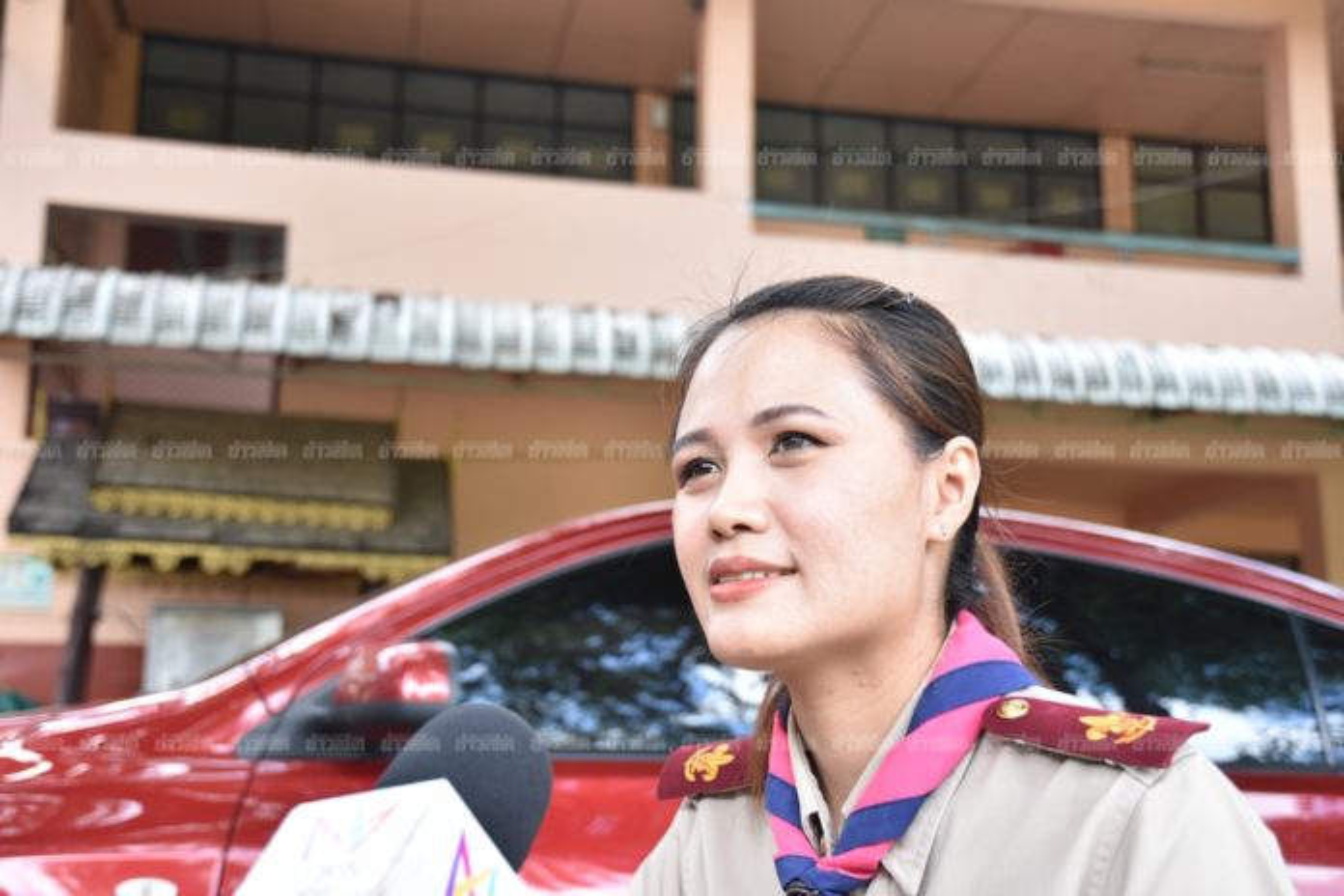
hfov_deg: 47.9
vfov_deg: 33.0
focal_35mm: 40
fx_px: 1512
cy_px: 448
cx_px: 672
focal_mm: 27
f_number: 3
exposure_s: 1/320
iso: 400
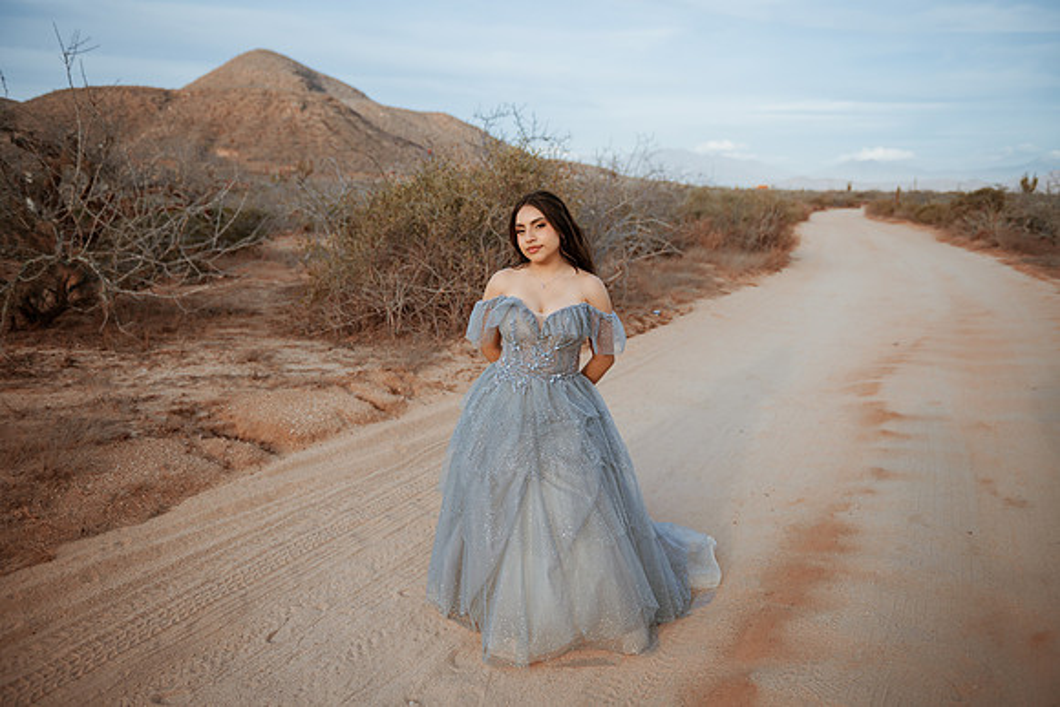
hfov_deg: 63.6
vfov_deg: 45.0
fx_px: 854
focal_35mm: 29
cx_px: 530
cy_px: 354
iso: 200
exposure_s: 1/2500
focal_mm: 29
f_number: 2.8
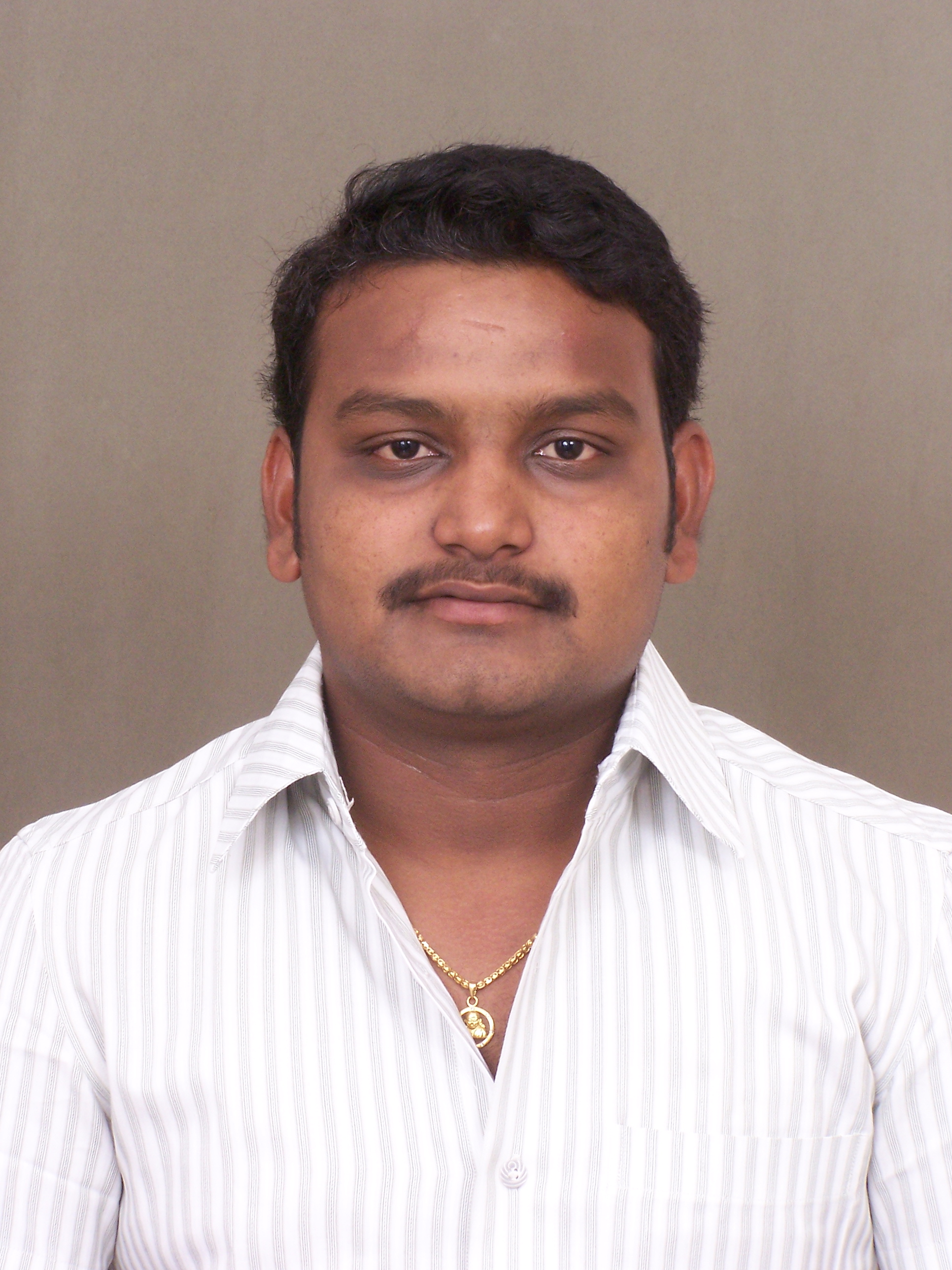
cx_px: 476
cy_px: 635
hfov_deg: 11.6
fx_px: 4694
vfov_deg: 15.4
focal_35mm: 128
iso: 200
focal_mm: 21.2
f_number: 8
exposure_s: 1/160
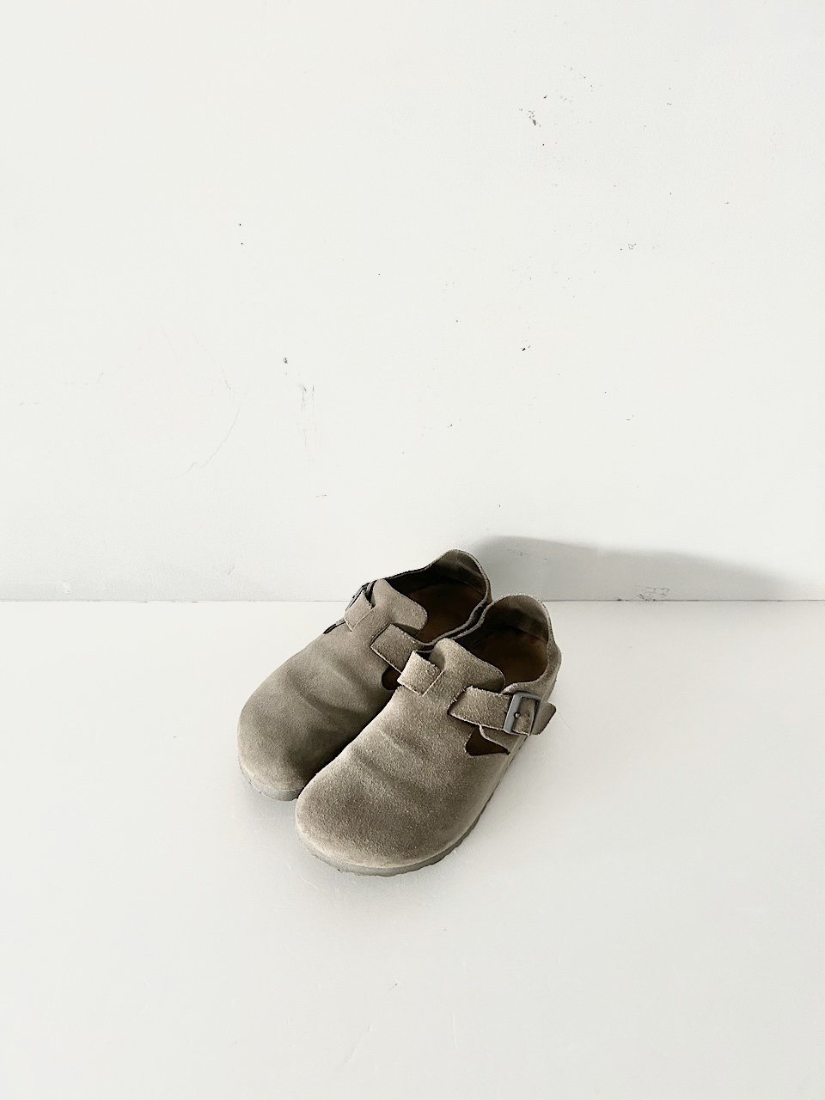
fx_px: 826
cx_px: 412
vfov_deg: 67.3
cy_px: 550
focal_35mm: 26
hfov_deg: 53.1
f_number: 1.5
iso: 200
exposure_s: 1/60
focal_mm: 5.7
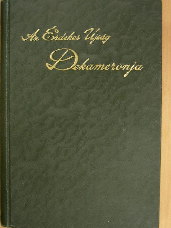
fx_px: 415
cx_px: 86
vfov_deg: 30.7
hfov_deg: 23.3
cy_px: 114
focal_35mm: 63
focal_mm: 10.5
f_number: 3.5
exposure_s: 1/4.2
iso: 50
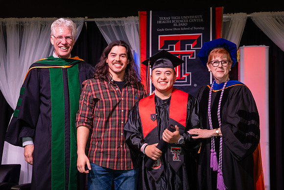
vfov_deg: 19.9
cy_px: 114
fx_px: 540
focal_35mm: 68
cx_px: 142
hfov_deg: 29.4
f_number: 5.6
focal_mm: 54
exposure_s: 1/160
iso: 1250
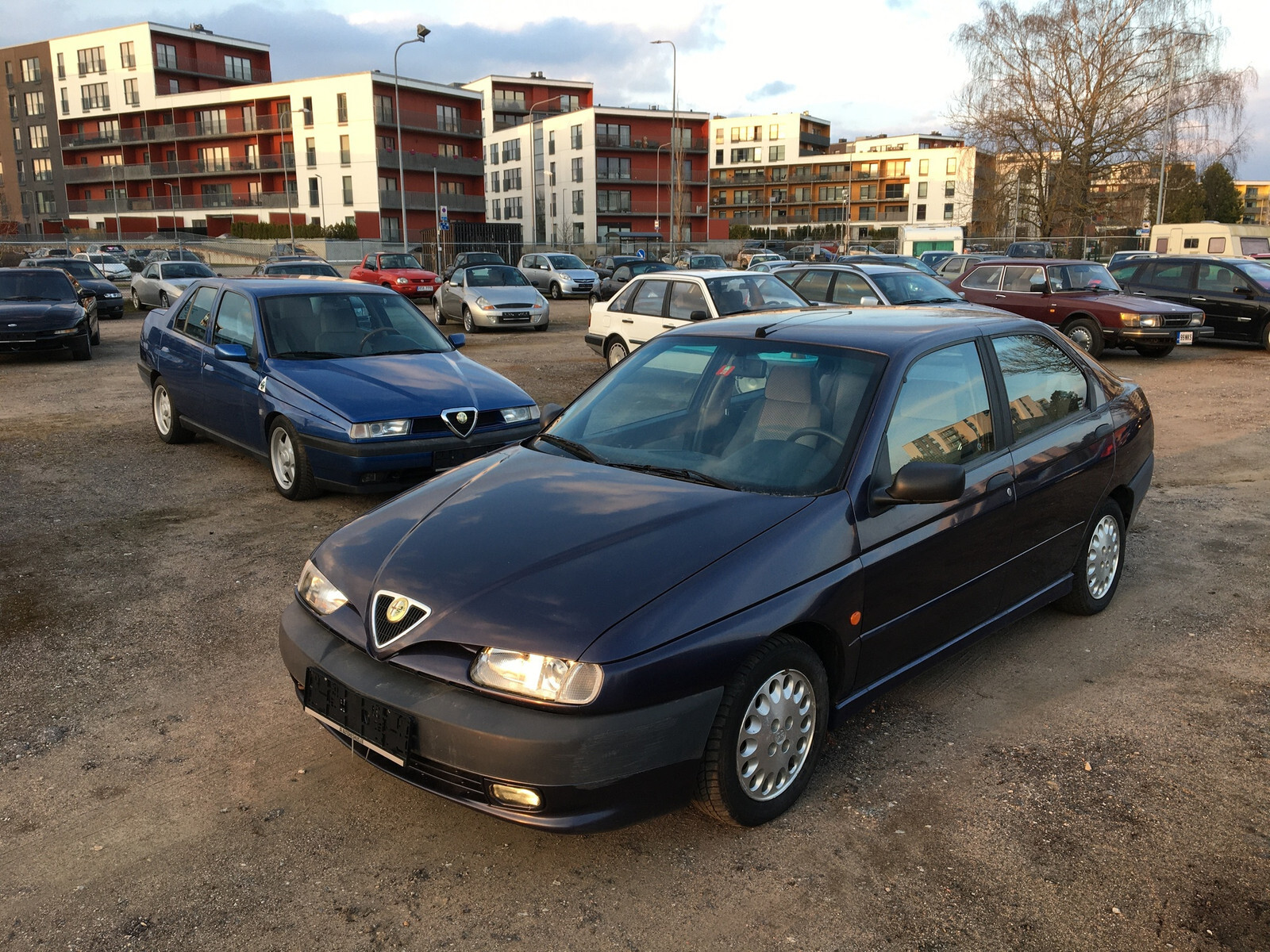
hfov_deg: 61.7
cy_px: 476
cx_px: 635
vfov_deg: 48.2
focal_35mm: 29
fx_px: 1064
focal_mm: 4.15
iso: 25
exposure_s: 1/112
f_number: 2.2
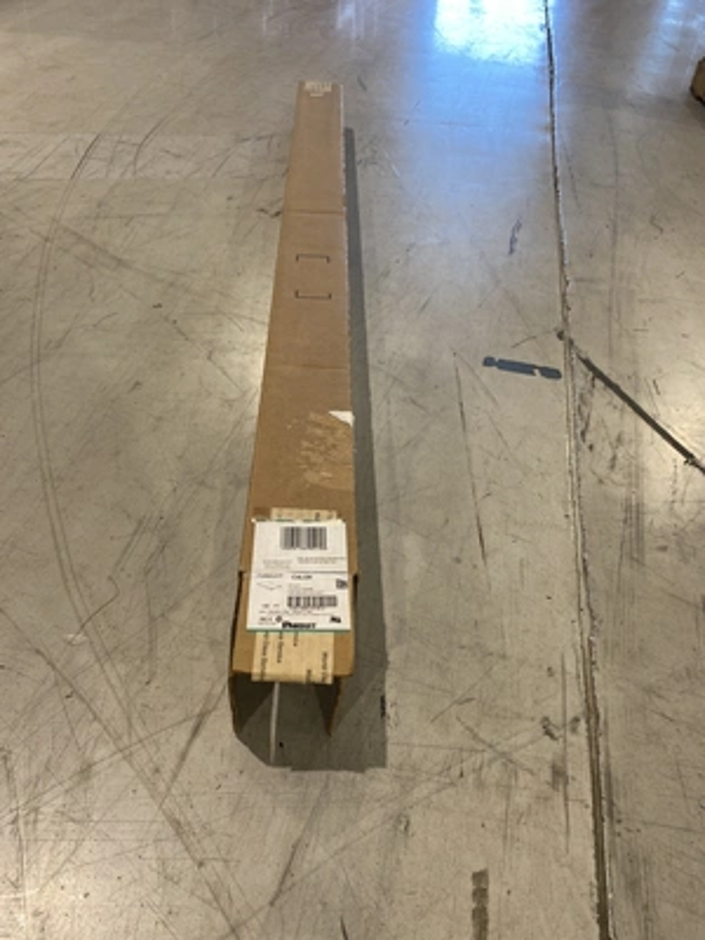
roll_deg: -5.8
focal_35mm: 26
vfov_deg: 67.3
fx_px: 706
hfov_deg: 53.1
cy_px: 470
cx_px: 352
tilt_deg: -42.1
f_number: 1.8
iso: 64
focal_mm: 4.25
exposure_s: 1/60
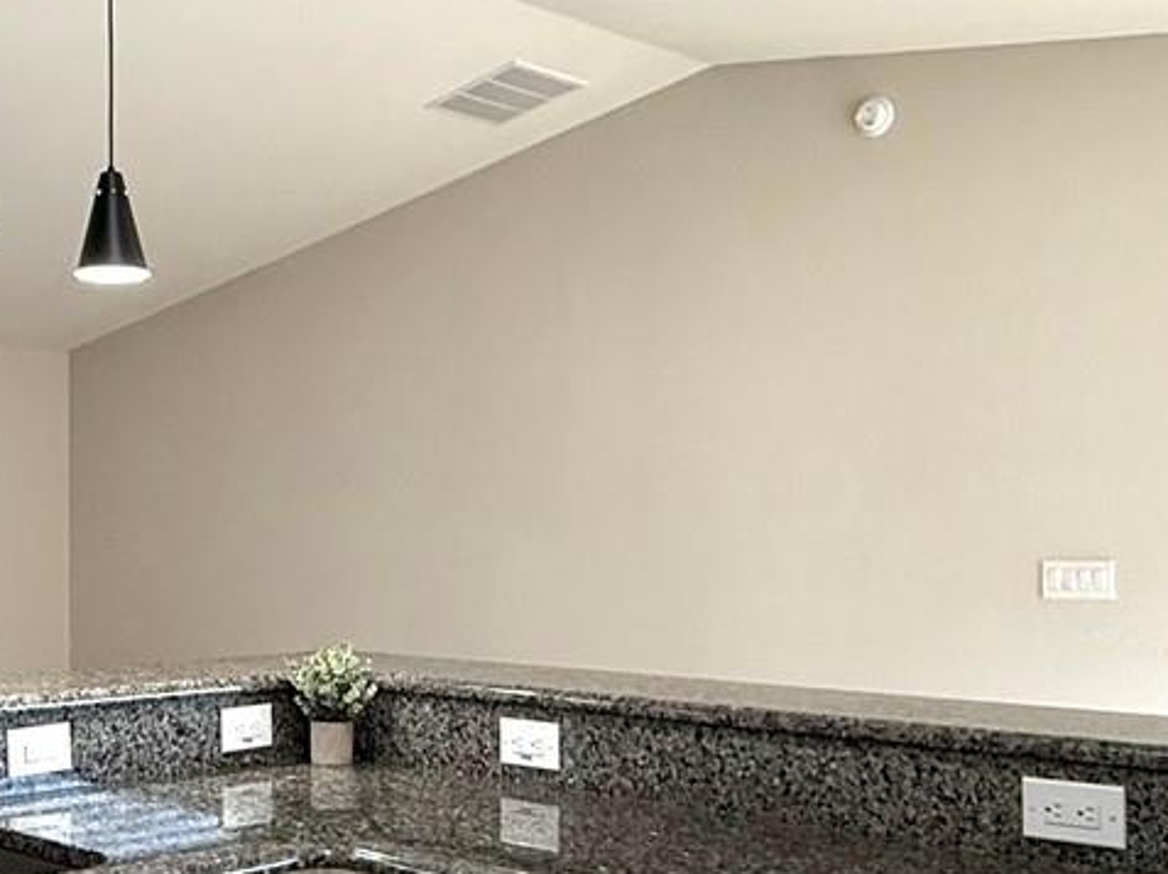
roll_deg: +0.1
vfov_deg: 30.7
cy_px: 531
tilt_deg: +0.5
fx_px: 1585
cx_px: 218
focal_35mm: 47
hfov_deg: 38.8
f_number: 2.2
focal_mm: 2.22
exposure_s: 1/120
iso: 160
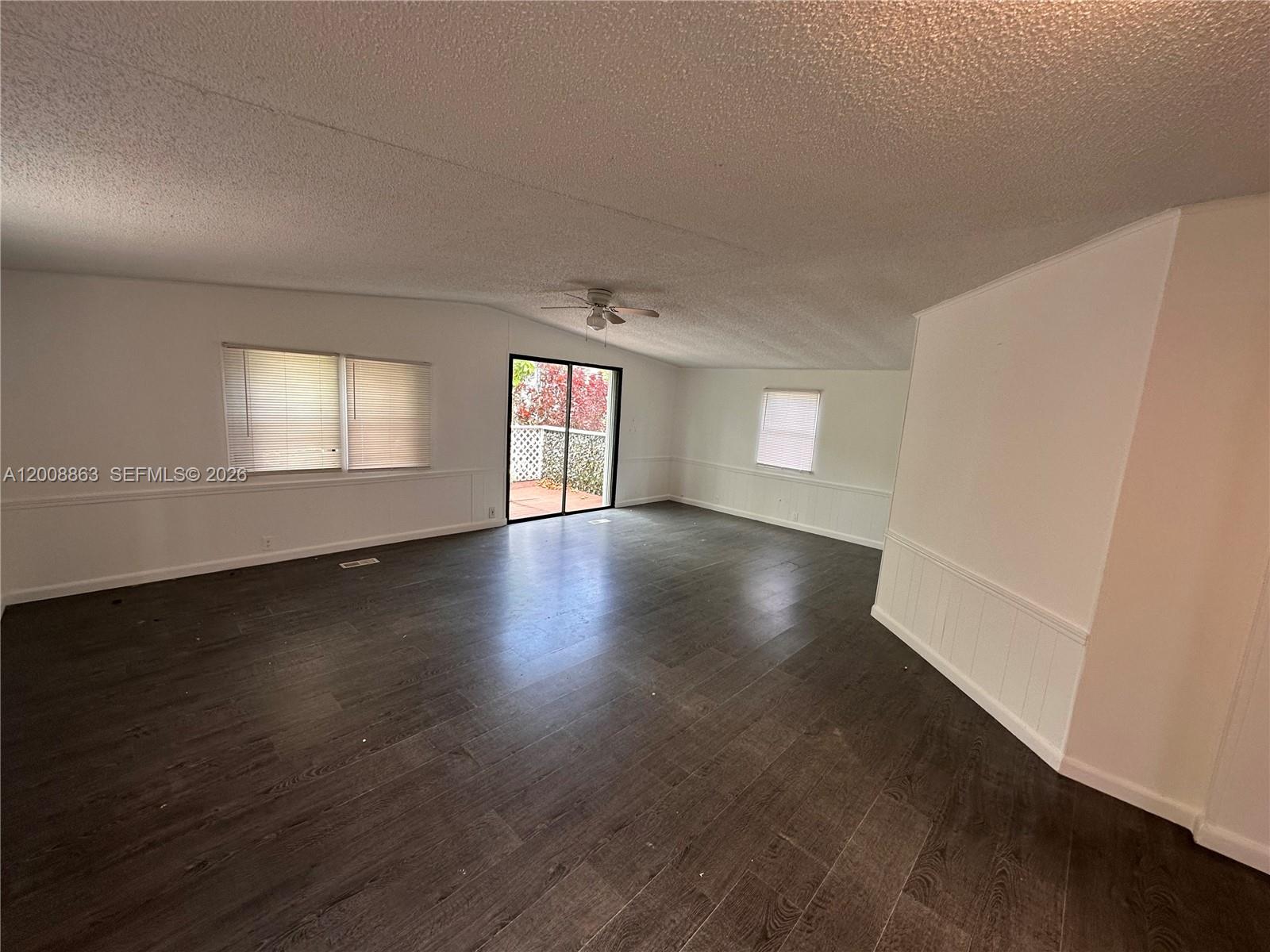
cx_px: 635
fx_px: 514
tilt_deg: -7.3
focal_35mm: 14
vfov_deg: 85.7
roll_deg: -3.6
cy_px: 476
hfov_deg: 102.1
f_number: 2.2
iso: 100
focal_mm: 2.22
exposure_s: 1/120
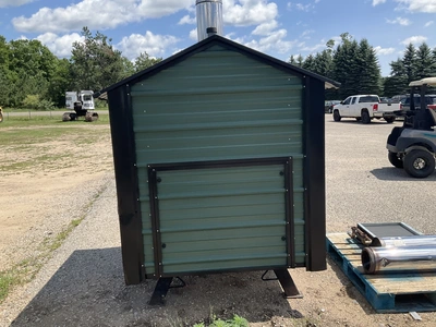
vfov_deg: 48.2
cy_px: 164
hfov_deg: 61.7
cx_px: 218
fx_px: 365
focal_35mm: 29
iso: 25
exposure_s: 1/1451
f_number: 1.8
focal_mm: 3
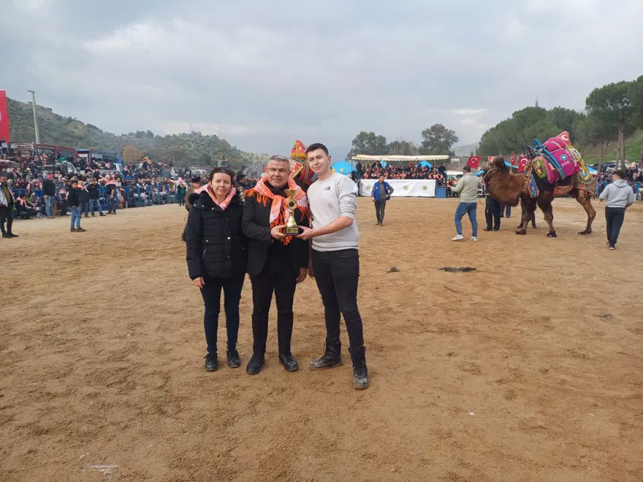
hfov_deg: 69.4
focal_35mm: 25
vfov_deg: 54.9
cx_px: 322
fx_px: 464
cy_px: 241
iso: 50
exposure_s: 1/461
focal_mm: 4.65
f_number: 1.8
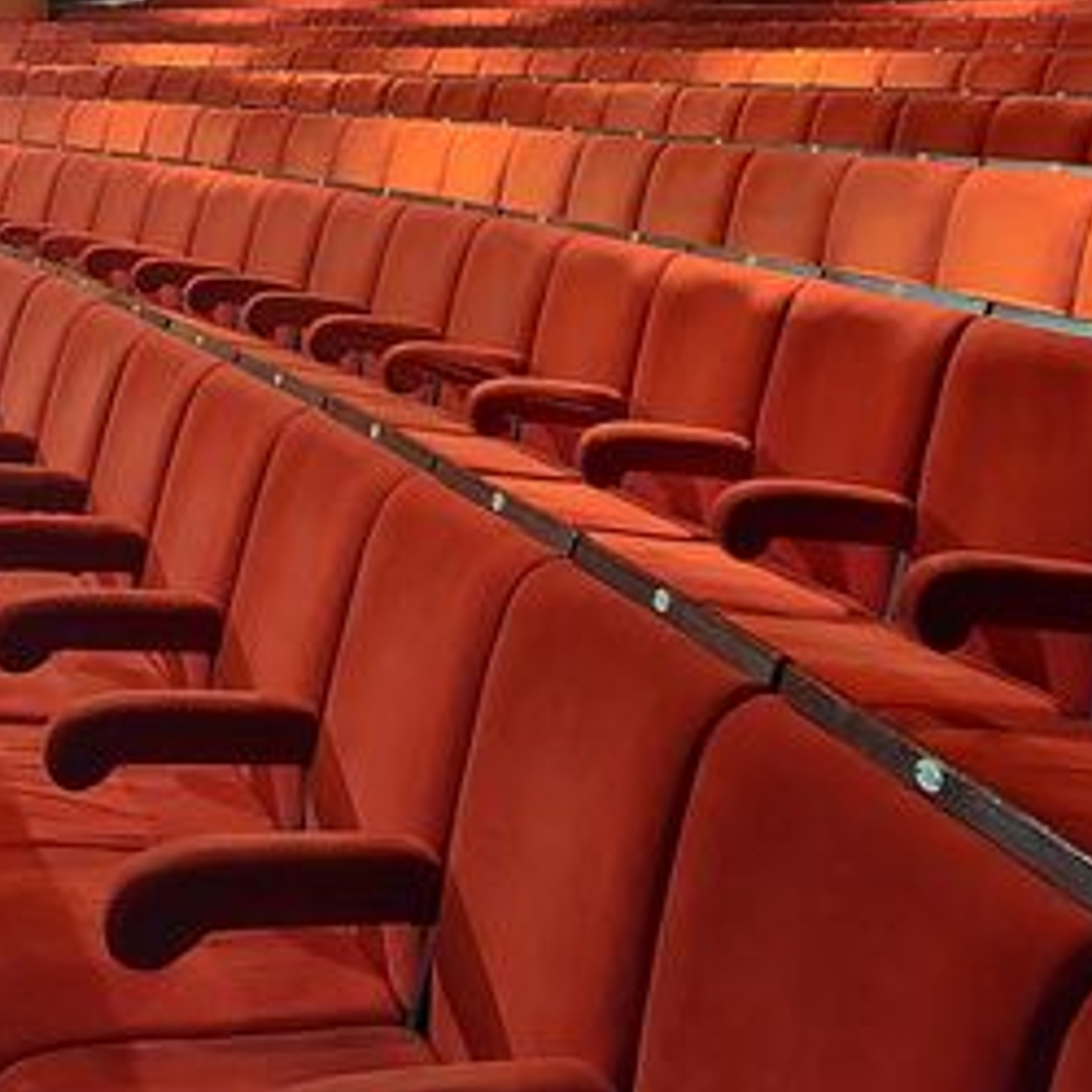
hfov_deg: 33.2
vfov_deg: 32.3
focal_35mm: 51
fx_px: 1820
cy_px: 192
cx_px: 703
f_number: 1.8
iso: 1250
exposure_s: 1/25
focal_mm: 5.23
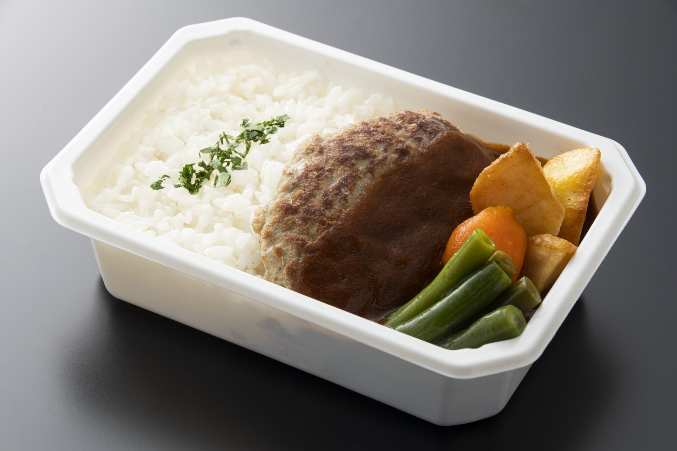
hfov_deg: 12.8
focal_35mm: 160
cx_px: 338
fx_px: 3008
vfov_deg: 8.6
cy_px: 226
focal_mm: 160
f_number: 16
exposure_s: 1/125
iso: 100
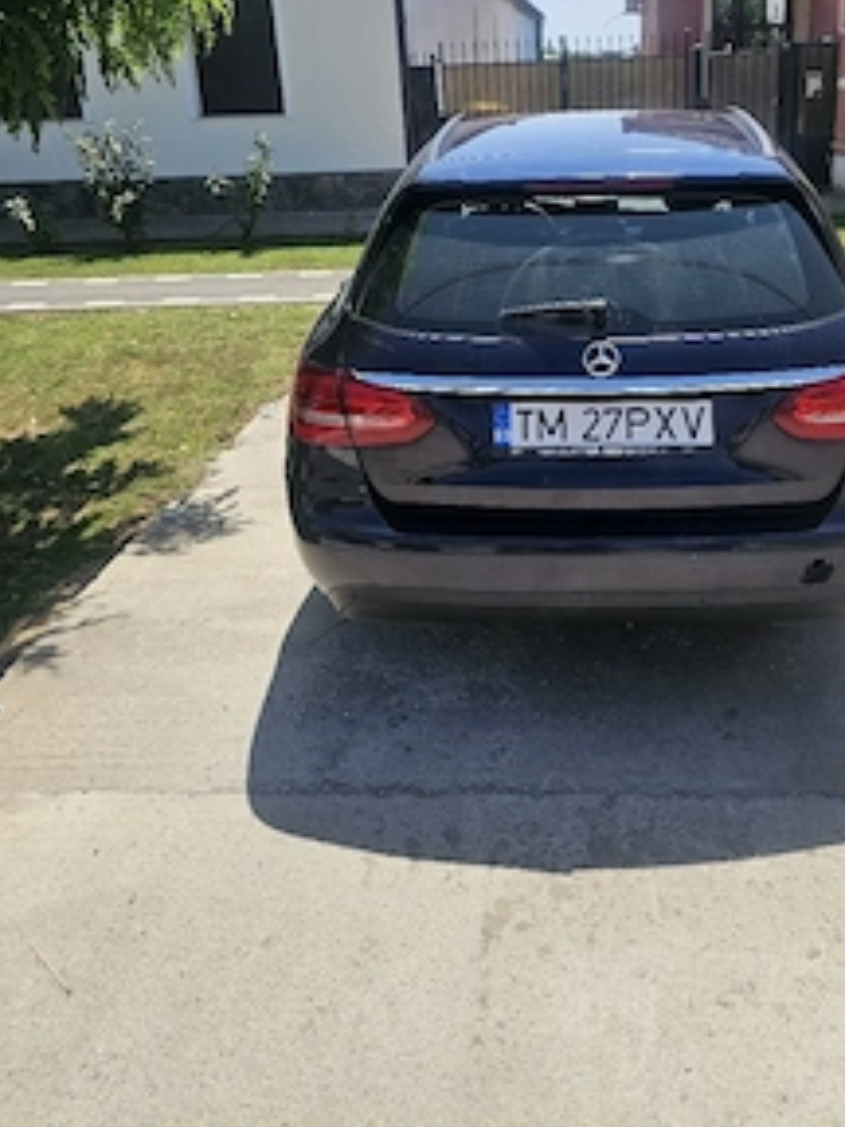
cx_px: 544
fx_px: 1042
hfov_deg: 43.7
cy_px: 415
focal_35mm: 32
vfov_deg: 56.1
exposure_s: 1/769
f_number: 1.7
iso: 10
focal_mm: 6.3
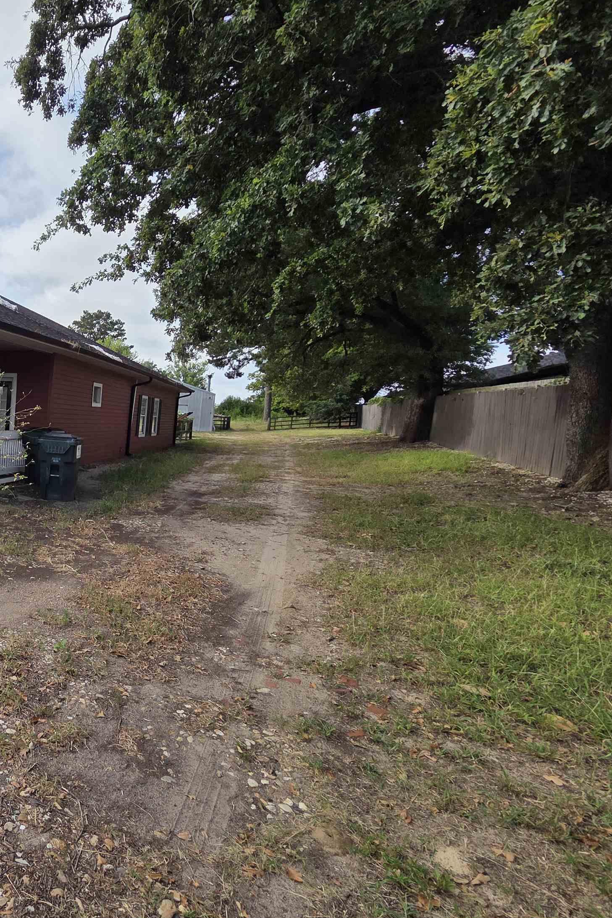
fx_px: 485
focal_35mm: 19
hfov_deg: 49.6
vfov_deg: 86.9
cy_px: 460
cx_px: -27
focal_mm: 2.2
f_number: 2.2
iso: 50
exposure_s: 1/1179
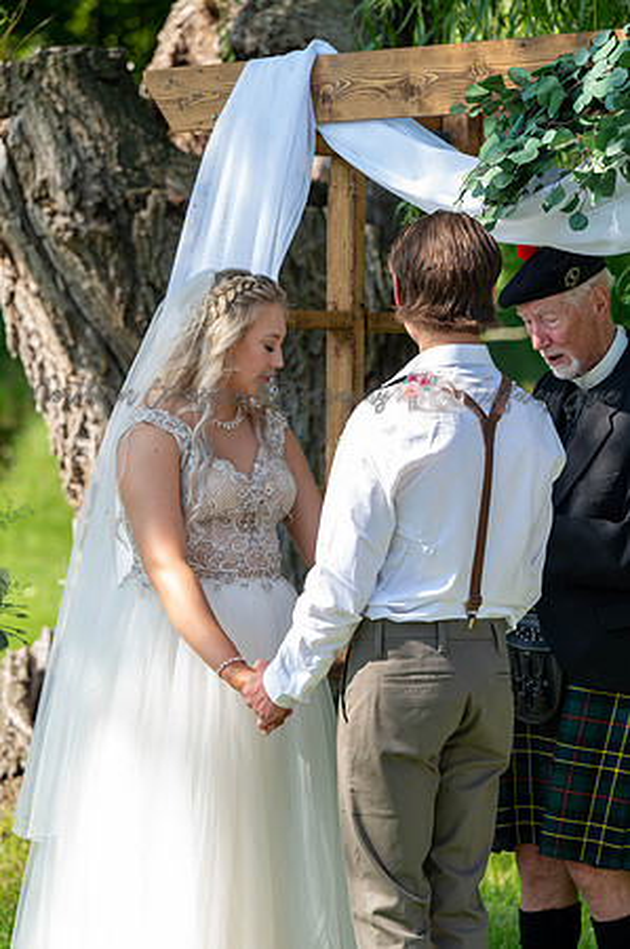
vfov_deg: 14.7
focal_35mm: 140
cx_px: 315
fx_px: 3683
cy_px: 474
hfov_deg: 9.8
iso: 200
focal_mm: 140
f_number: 4.5
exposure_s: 1/500
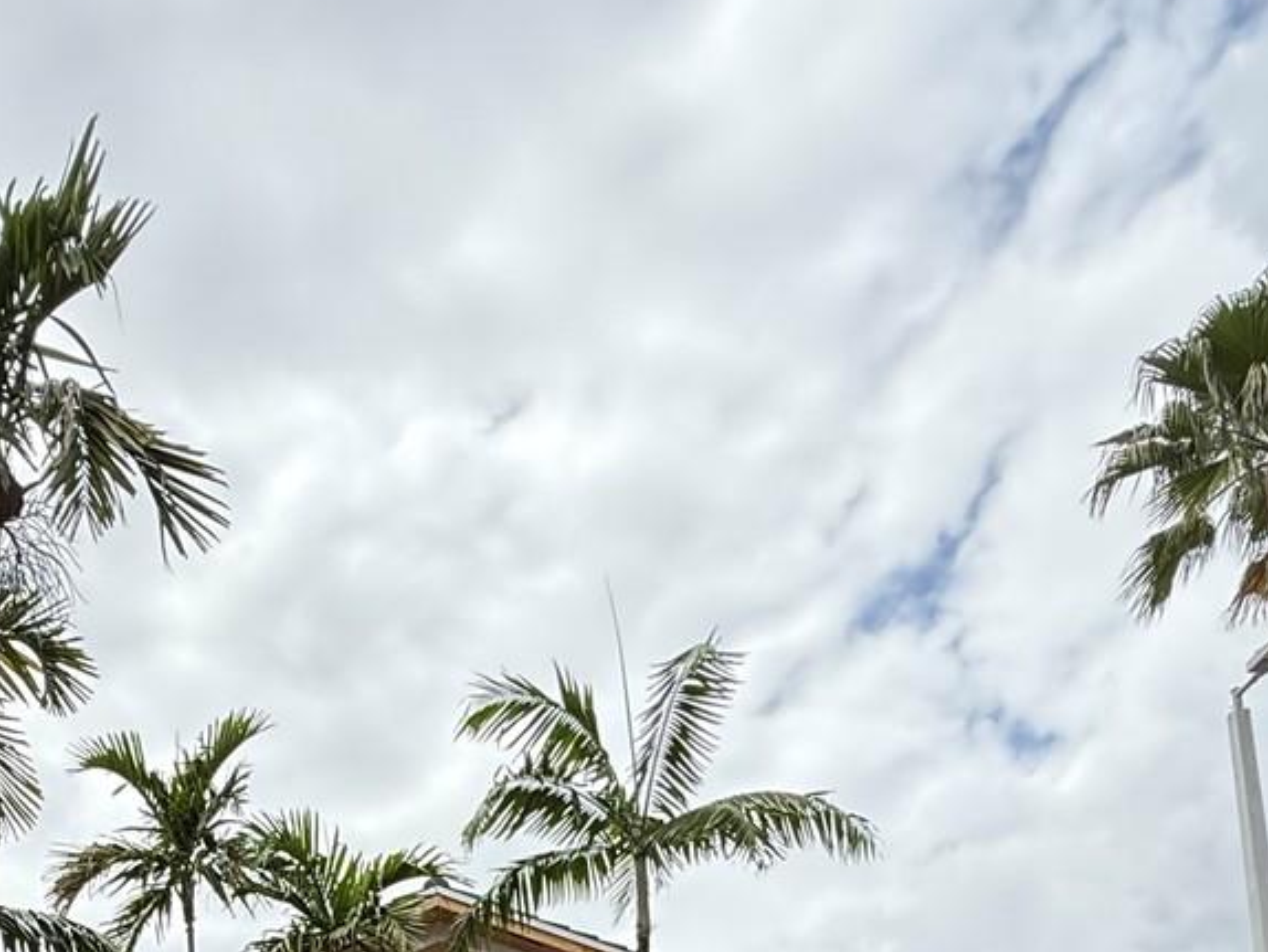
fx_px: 1429
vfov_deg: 28.8
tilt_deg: +11.2
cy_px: 1290
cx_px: 451
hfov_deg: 47.3
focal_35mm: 39
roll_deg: +1.6
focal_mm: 2.22
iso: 64
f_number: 2.2
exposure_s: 1/1017
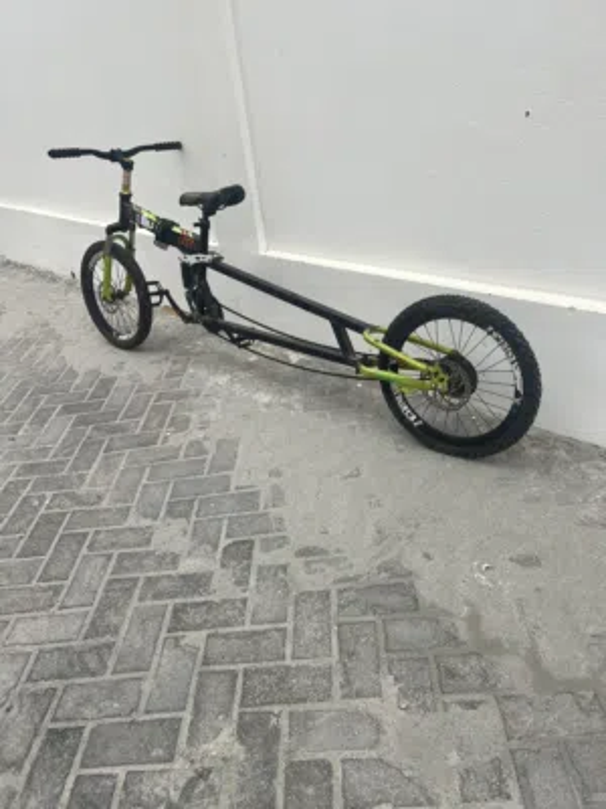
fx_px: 607
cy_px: 404
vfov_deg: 67.3
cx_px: 303
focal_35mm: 26
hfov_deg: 53.1
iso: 50
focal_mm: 5.7
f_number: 1.5
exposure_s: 1/2915
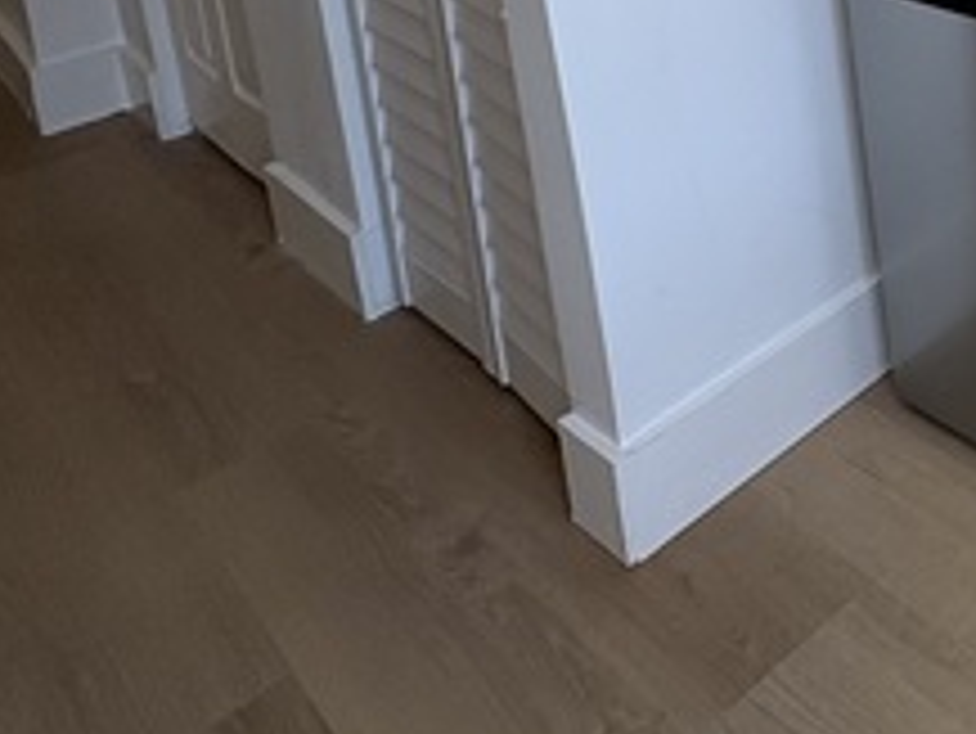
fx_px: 1213
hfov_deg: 31.2
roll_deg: +2.0
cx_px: 1338
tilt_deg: -9.6
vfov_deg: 26.1
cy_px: -324
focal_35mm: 43
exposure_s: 1/120
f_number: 2.2
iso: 64
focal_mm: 2.22
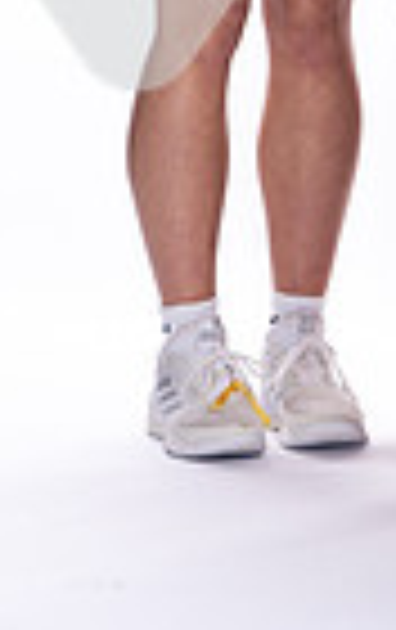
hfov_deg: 3.9
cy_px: -364
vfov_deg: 6.2
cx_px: 585
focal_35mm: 334
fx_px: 5744
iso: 400
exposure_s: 1/250
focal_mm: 102
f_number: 5.6
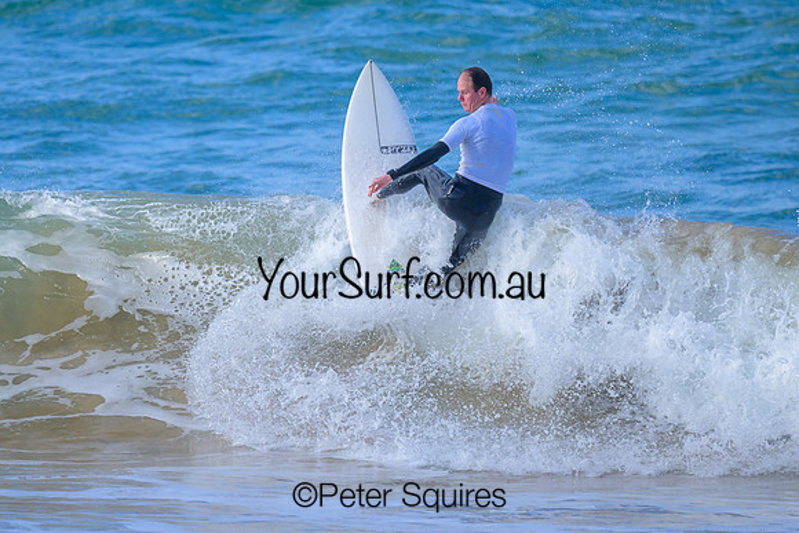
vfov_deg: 1.3
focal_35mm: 1098
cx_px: 384
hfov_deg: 1.9
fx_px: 24383
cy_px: 224
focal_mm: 800
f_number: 6.3
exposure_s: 1/2000
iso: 400
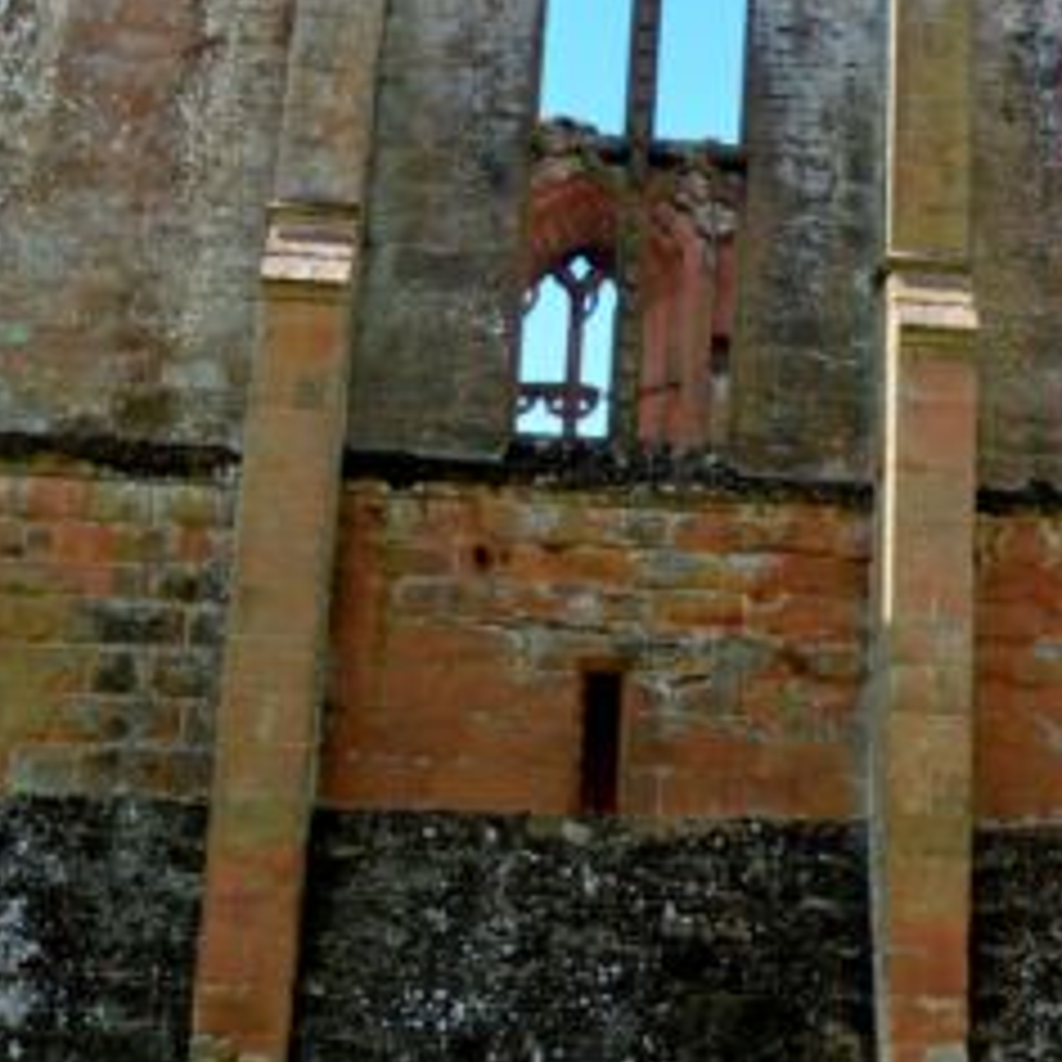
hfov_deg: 26.4
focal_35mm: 62
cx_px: 1035
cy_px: 326
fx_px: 2152
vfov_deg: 27.5
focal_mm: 18
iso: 200
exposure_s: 1/125
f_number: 11
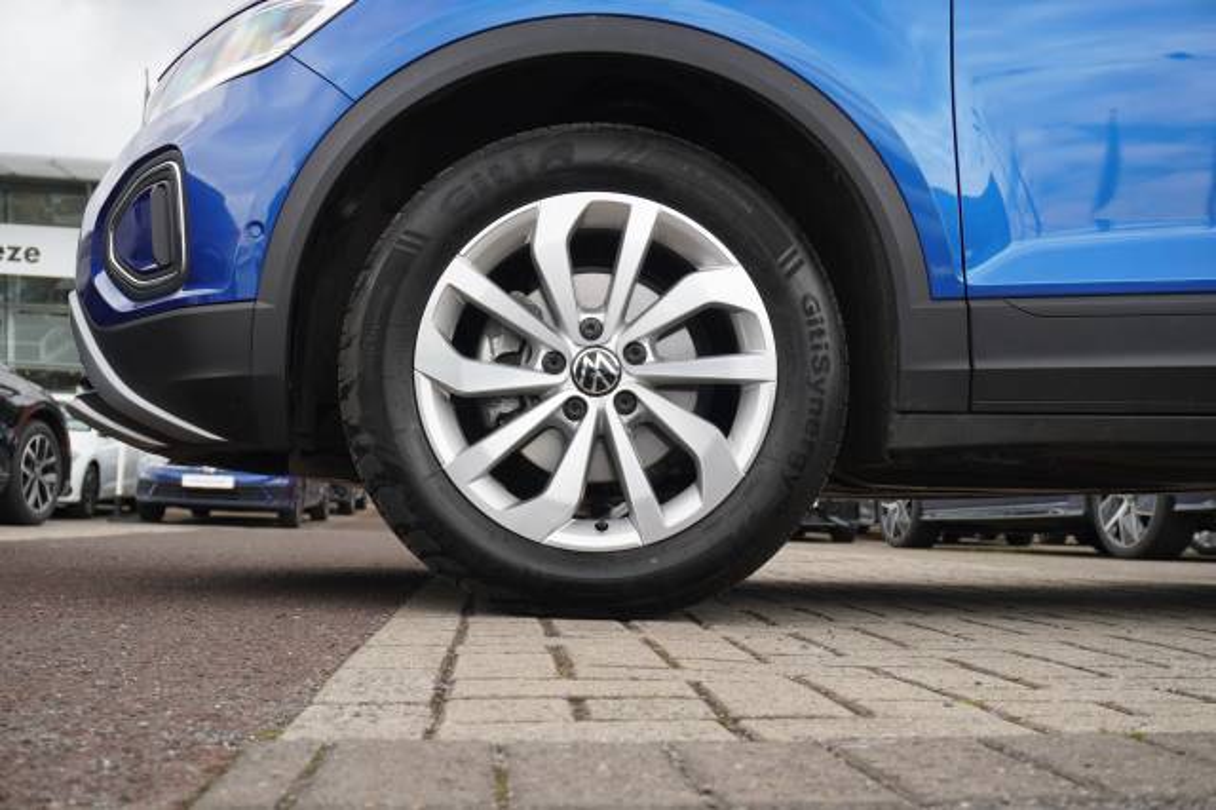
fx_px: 1469
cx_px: 608
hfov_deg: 45.0
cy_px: 405
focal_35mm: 44
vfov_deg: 30.8
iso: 100
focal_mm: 29
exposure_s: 1/80
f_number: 6.3
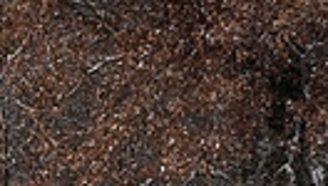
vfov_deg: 2.5
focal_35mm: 488
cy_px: 506
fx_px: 4255
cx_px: 98
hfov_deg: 4.4
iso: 640
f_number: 14
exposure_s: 1/1000
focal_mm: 80
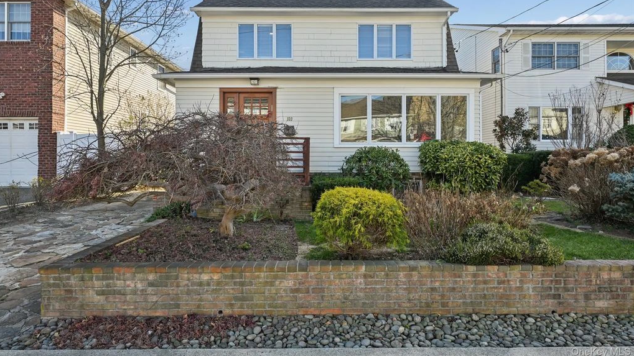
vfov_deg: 55.6
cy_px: 147
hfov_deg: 86.6
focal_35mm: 20
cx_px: 316
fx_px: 336
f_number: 11
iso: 100
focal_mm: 19
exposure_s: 1/40
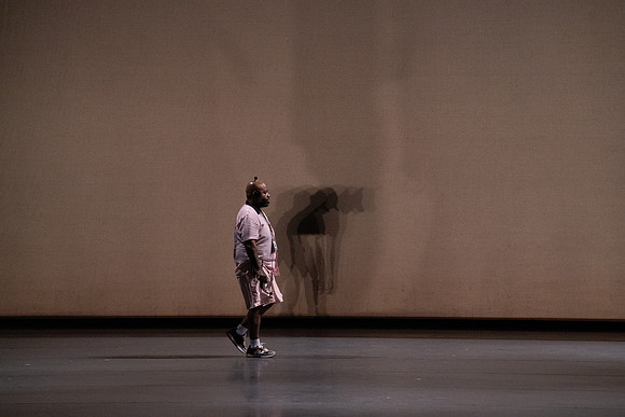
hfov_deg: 11.3
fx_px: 3160
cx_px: 312
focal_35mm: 182
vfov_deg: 7.5
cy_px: 208
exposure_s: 1/500
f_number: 6.3
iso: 12800
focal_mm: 182
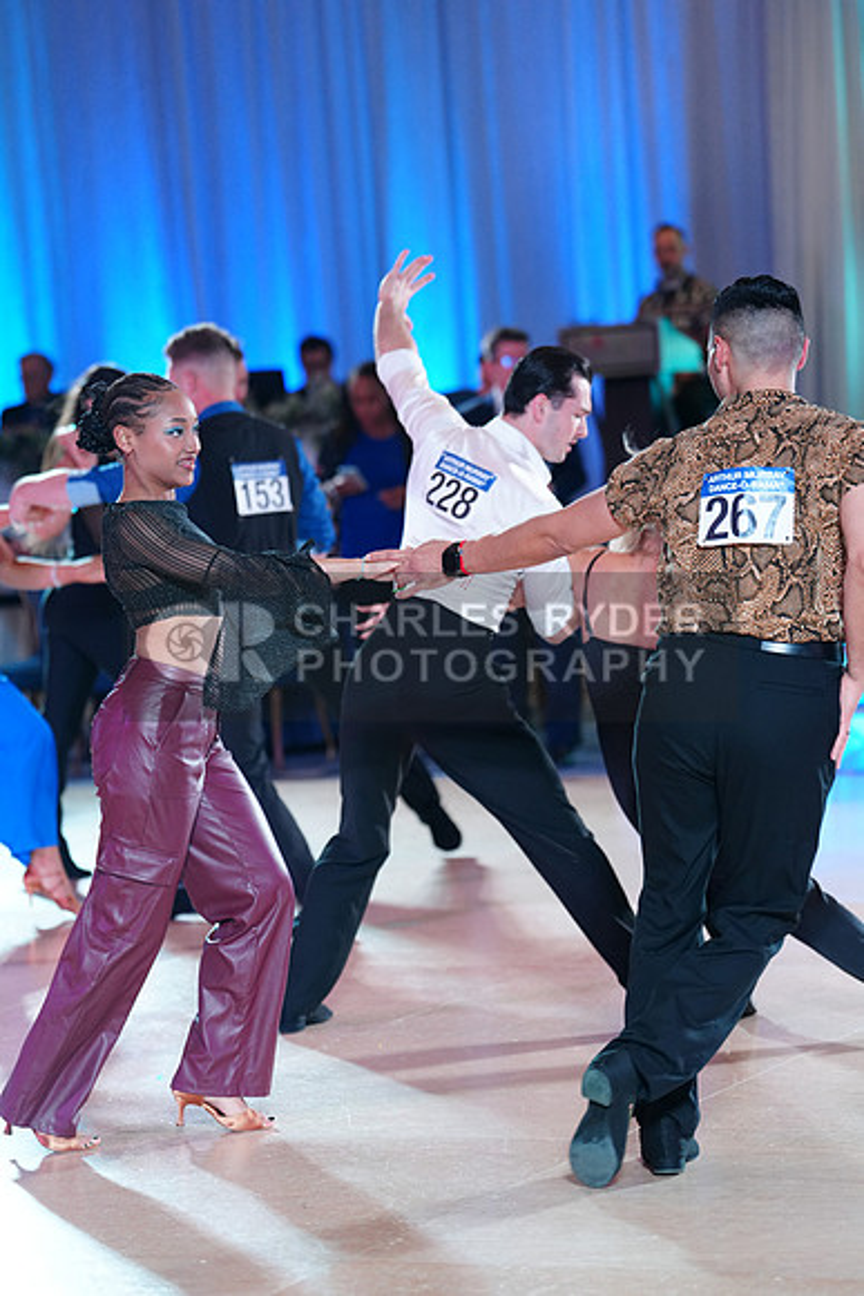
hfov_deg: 11.2
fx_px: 4389
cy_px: 648
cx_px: 432
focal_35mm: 122
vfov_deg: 16.8
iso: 1600
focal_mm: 122
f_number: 2.8
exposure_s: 1/500
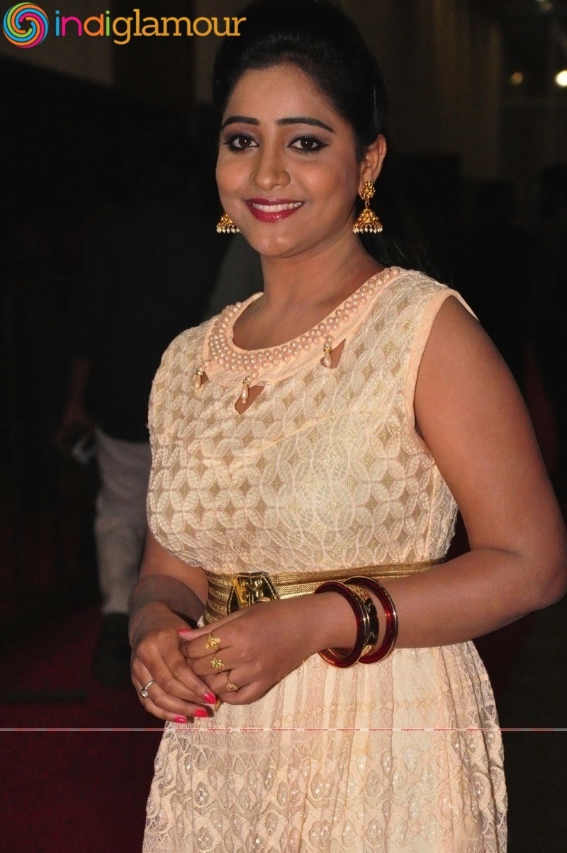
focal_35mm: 112
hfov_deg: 12.2
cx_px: 284
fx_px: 2664
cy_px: 426
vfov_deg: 18.2
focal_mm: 75
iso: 3200
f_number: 6.3
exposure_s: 1/125
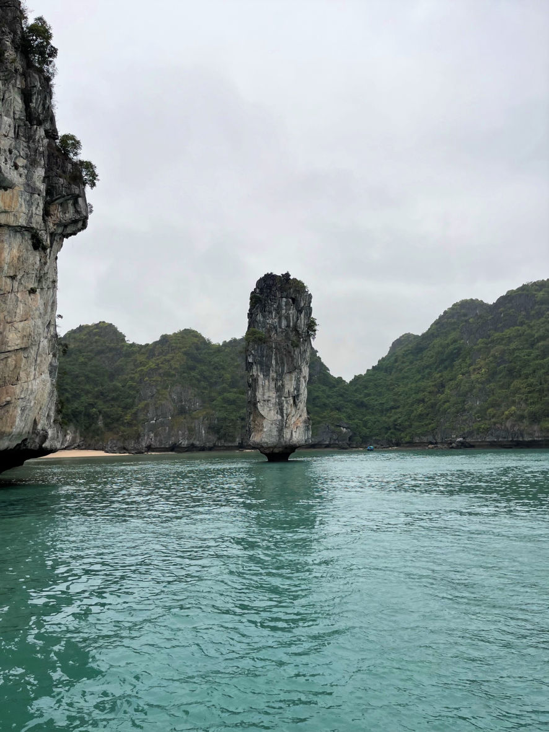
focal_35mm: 26
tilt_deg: +6.2
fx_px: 550
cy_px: 366
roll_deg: +1.8
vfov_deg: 67.3
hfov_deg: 53.1
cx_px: 274
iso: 50
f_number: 1.6
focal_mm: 5.1
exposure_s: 1/1517
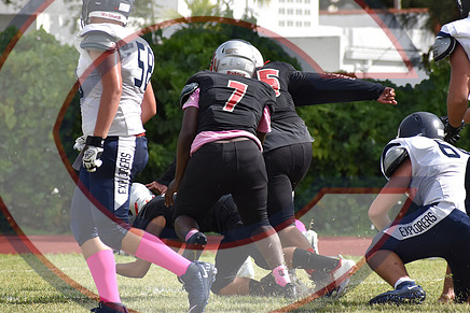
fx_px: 5472
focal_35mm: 419
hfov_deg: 4.9
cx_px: 199
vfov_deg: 3.3
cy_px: 133
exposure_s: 1/2000
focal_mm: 210
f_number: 7.1
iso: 400
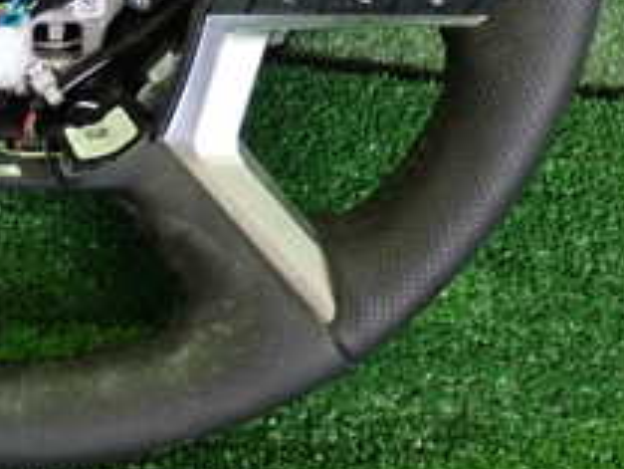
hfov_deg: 17.4
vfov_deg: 13.2
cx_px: -63
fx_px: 1966
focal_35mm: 109
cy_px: -108
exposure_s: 1/25
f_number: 2.7
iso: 800
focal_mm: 6.83
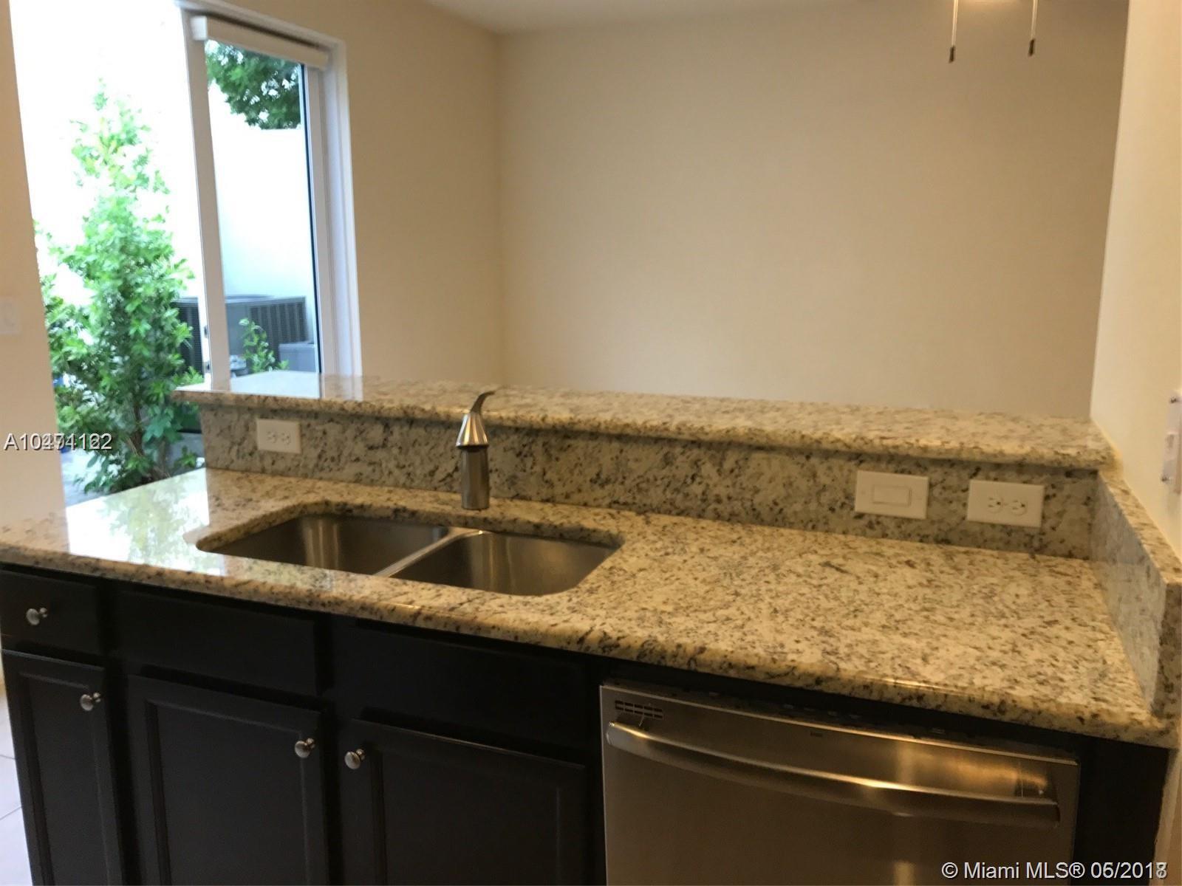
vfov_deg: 49.7
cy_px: 443
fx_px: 956
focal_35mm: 28
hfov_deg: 63.4
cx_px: 591
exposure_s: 1/30
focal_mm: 3.99
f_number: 1.8
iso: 80
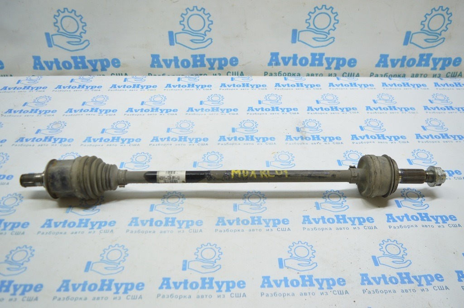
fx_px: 386
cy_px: 154
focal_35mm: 30
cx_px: 232
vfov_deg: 43.5
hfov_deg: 62.0
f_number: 3.8
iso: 400
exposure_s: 1/60
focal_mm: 20
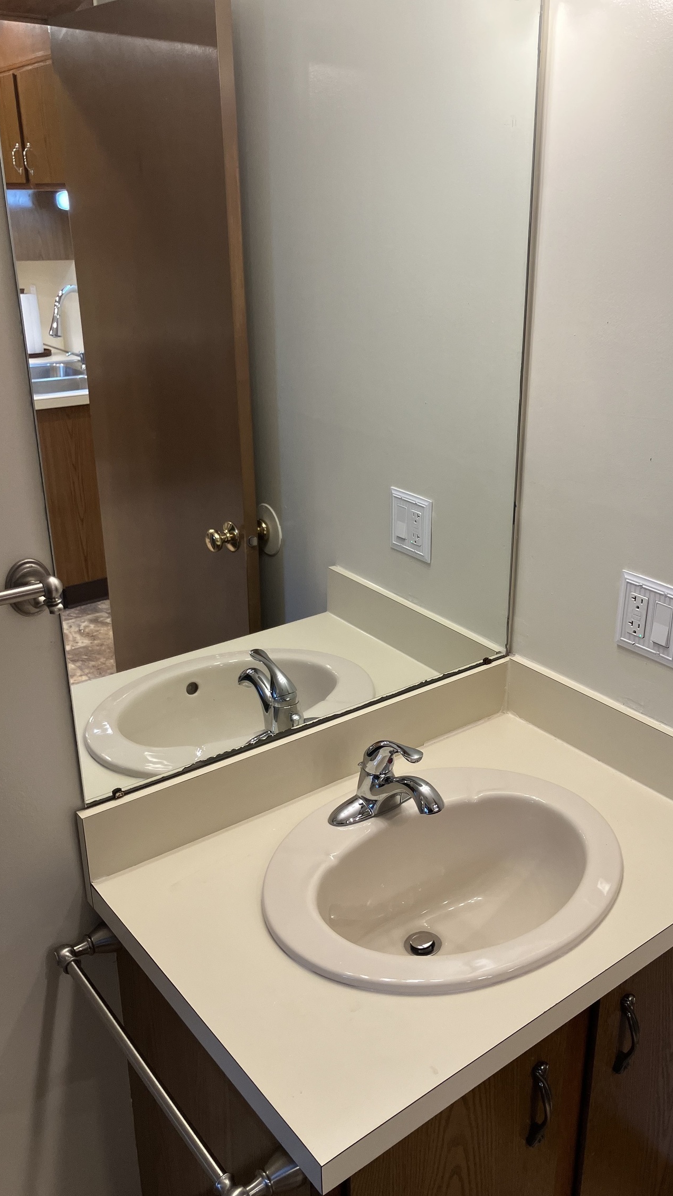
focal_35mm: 31
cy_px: 607
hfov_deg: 37.4
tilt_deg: -22.7
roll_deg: -1.5
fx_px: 984
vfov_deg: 62.6
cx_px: 450
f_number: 1.8
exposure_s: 1/60
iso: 50
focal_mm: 3.99
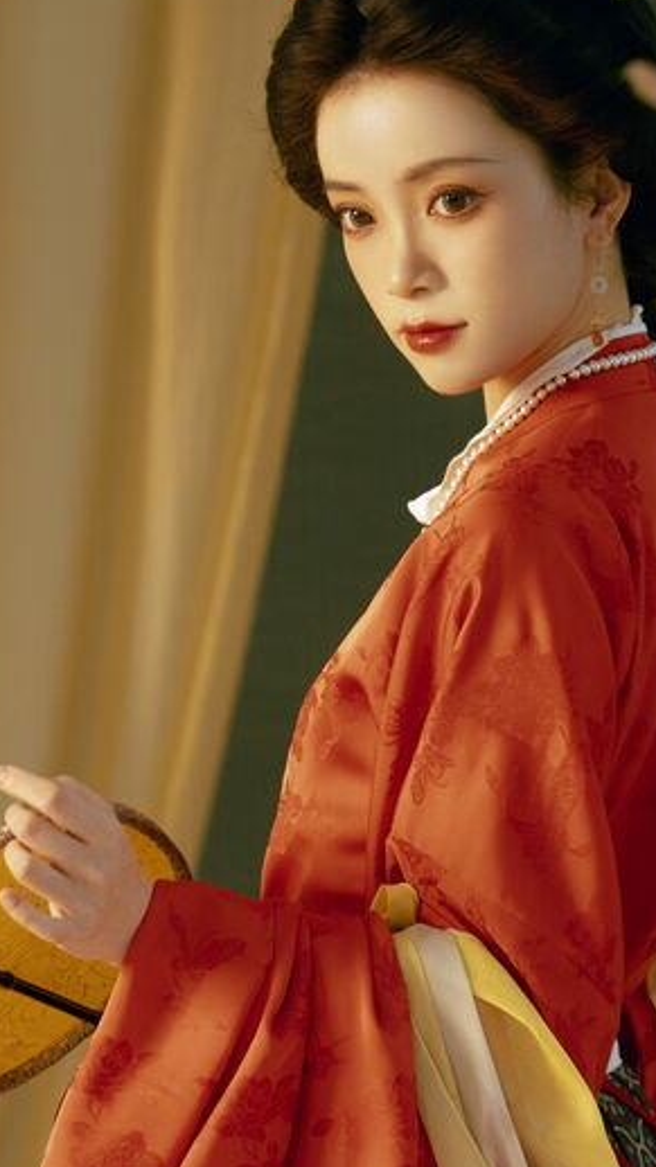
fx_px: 7893
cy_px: 1239
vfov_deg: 8.4
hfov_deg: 4.8
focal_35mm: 255
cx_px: 428
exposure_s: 1/200
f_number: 2.8
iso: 400
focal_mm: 70
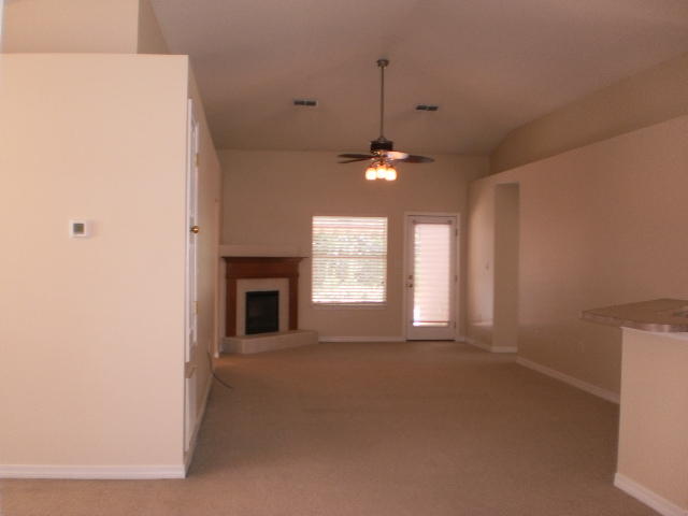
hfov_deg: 51.4
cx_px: 344
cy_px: 258
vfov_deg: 39.7
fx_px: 716
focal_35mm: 36
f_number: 3.1
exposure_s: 1/30
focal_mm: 6.3
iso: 125
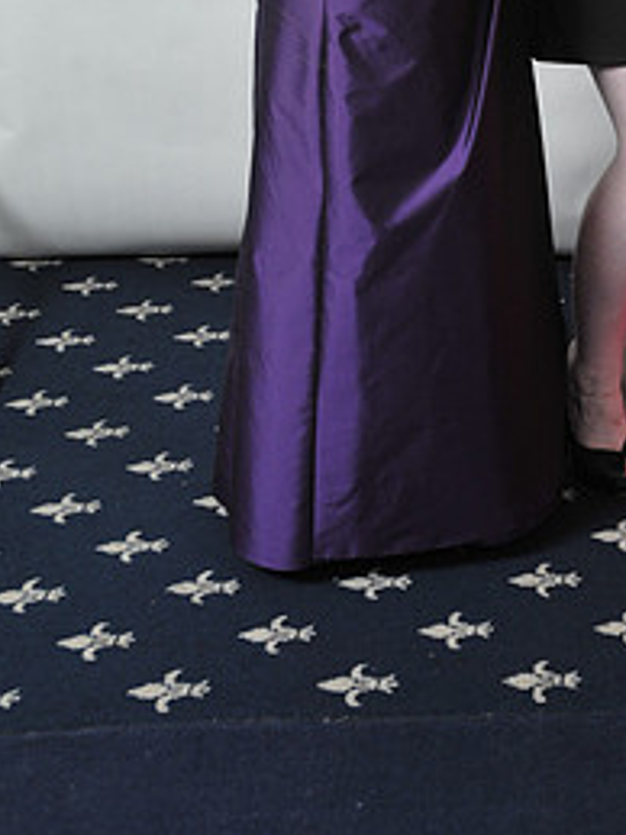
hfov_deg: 16.8
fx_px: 2075
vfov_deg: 21.6
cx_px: 620
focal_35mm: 86
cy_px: -84
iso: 1000
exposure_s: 1/160
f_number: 7.1
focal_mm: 40
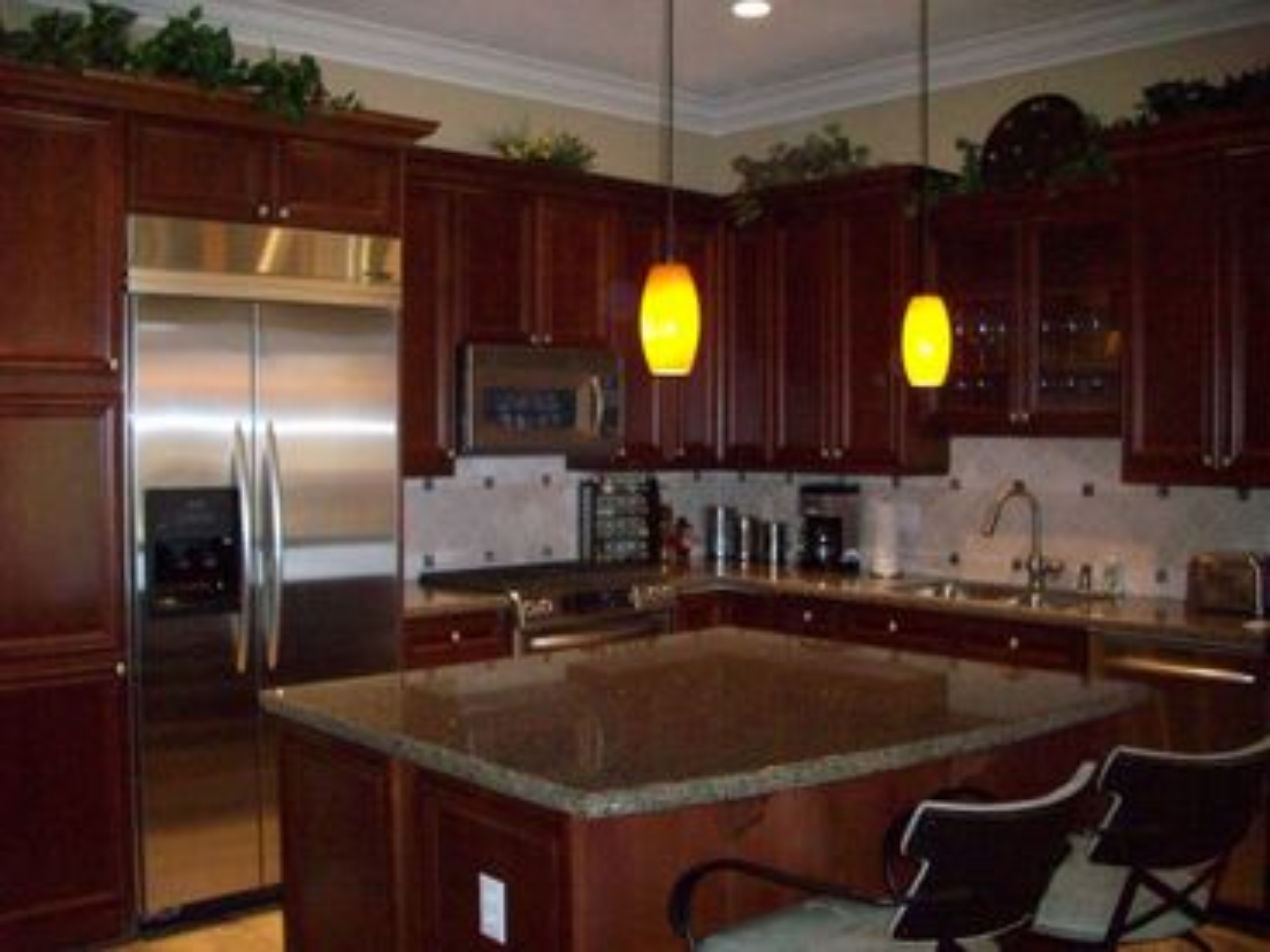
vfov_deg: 38.7
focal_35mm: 37
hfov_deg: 50.1
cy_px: 476
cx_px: 635
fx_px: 1357
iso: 400
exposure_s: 1/64
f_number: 2.8
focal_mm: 6.2
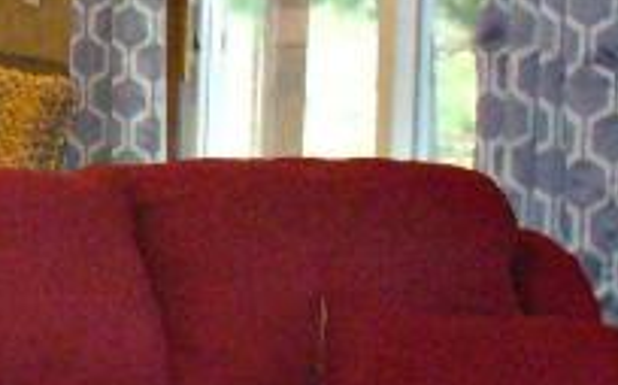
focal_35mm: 197
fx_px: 3314
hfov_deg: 9.9
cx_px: -639
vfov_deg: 6.6
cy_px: 267
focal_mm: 6.1
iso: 400
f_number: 2.8
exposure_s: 1/30
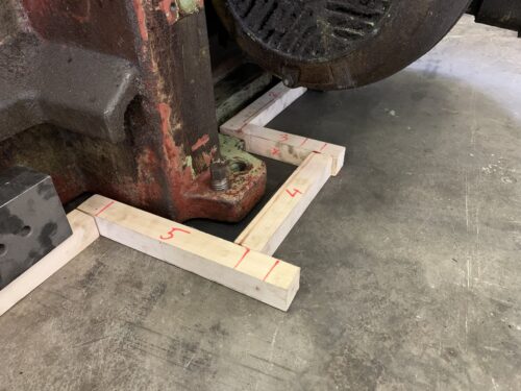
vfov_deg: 53.1
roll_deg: +1.2
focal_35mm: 26
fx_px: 391
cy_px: 196
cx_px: 260
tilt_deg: -38.2
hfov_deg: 67.3
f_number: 1.8
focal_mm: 4.25
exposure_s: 1/25
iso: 400
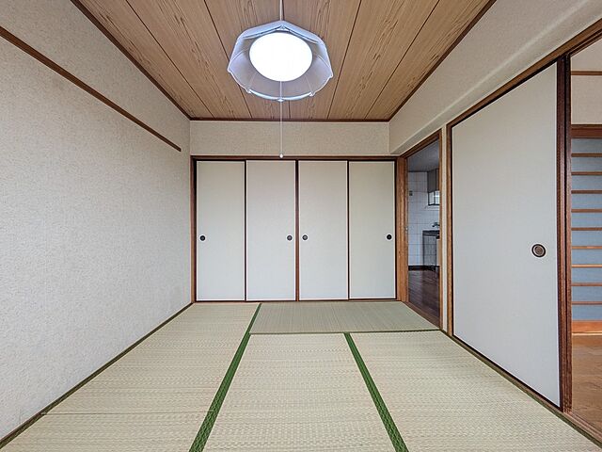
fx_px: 243
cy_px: 226
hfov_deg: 102.1
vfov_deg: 85.7
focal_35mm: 14
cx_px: 301
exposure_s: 1/120
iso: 54
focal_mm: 1.83
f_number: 2.2
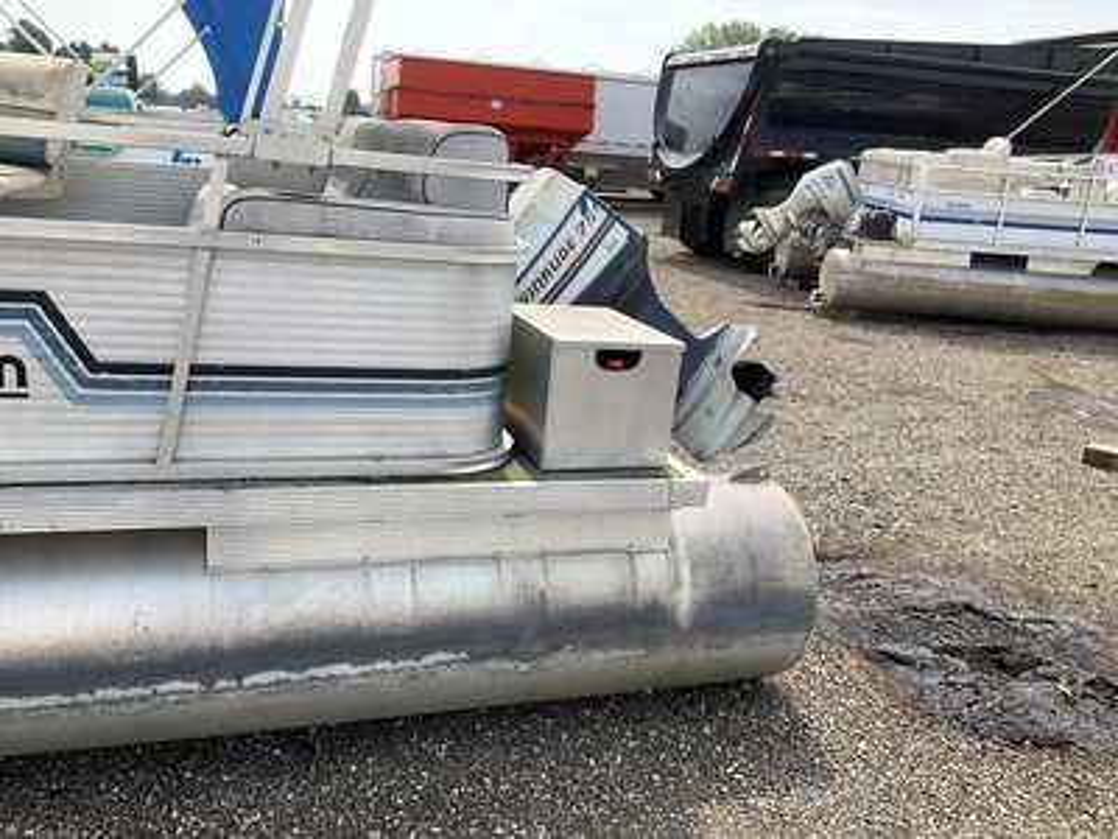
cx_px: 559
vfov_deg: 48.2
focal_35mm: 29
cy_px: 420
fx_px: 937
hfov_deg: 61.7
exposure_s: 1/855
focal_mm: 3
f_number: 1.8
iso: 25
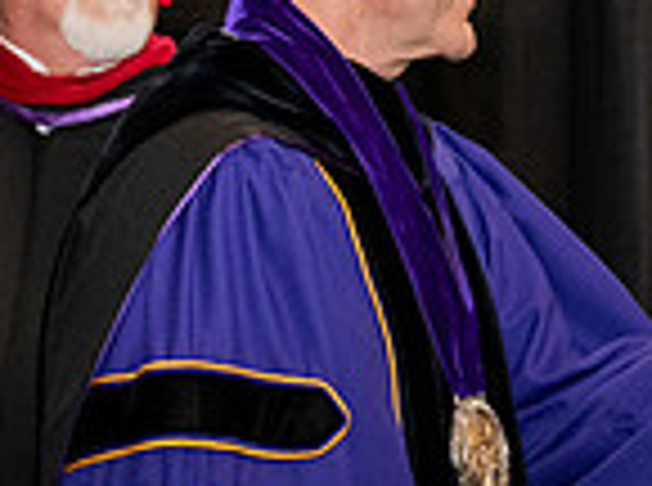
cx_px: 980
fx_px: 5073
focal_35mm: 270
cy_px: 155
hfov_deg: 7.2
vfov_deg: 5.5
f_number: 5.6
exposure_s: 1/200
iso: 2500
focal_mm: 70
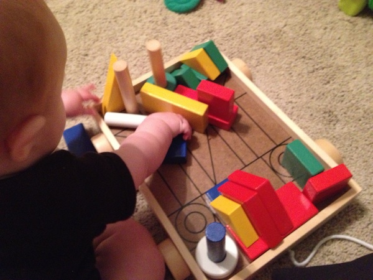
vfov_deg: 40.7
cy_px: 140
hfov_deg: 52.6
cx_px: 186
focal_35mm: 35
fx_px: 377
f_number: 2.4
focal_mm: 4.28
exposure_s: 1/15
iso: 800
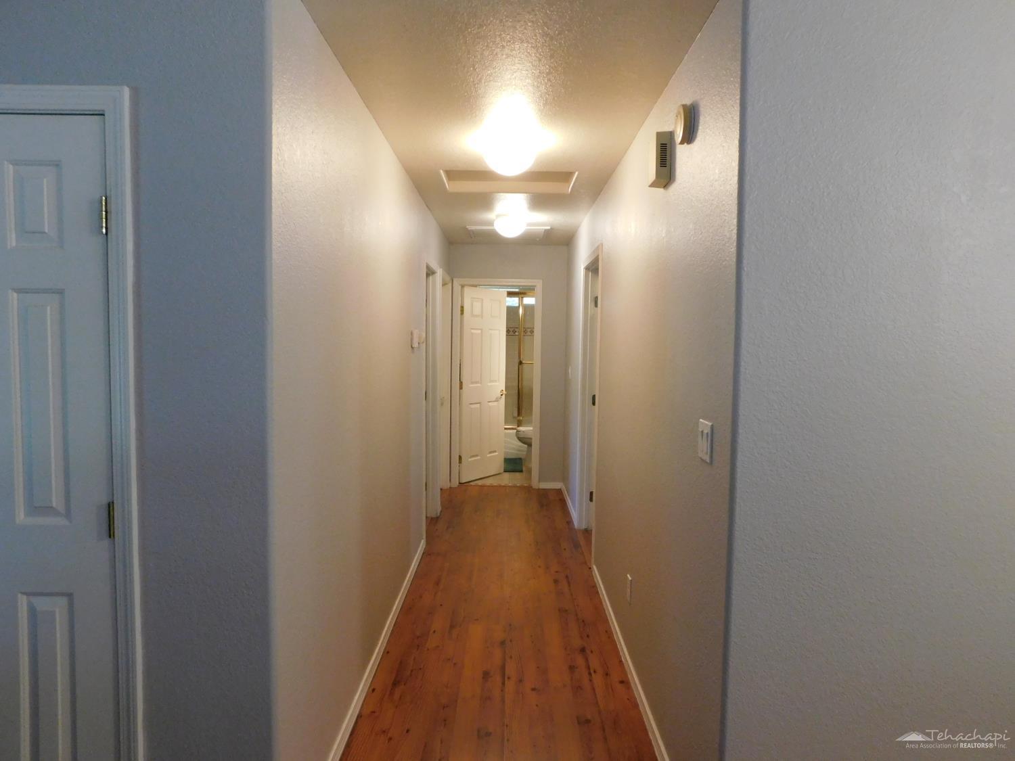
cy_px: 380
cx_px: 508
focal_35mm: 23
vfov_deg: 58.9
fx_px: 674
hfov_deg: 73.9
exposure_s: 1/25
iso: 400
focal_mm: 4
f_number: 3
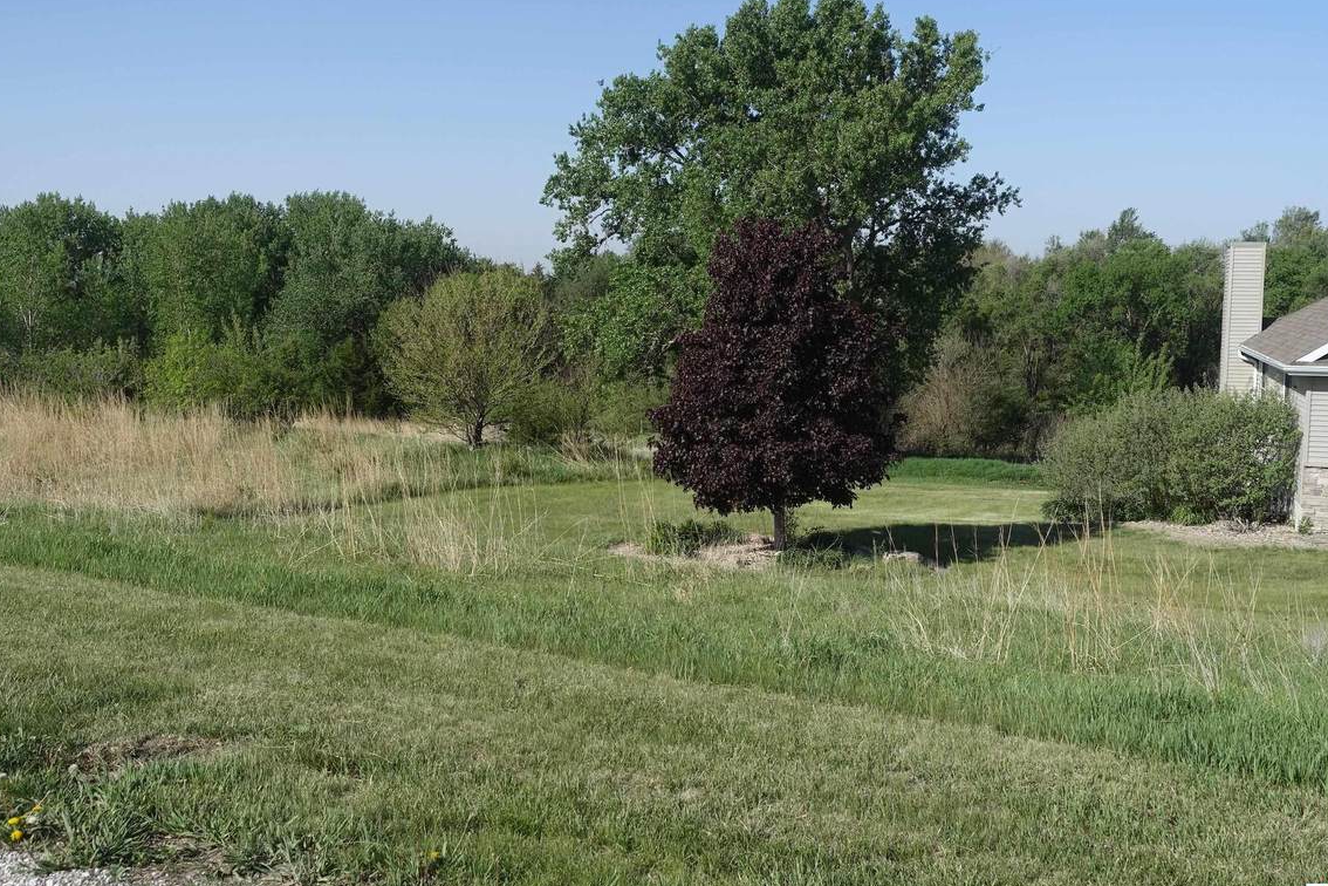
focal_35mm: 35
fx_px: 1291
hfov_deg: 54.4
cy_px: 417
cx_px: 683
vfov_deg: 37.8
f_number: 4
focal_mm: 11.45
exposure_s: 1/125
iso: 125
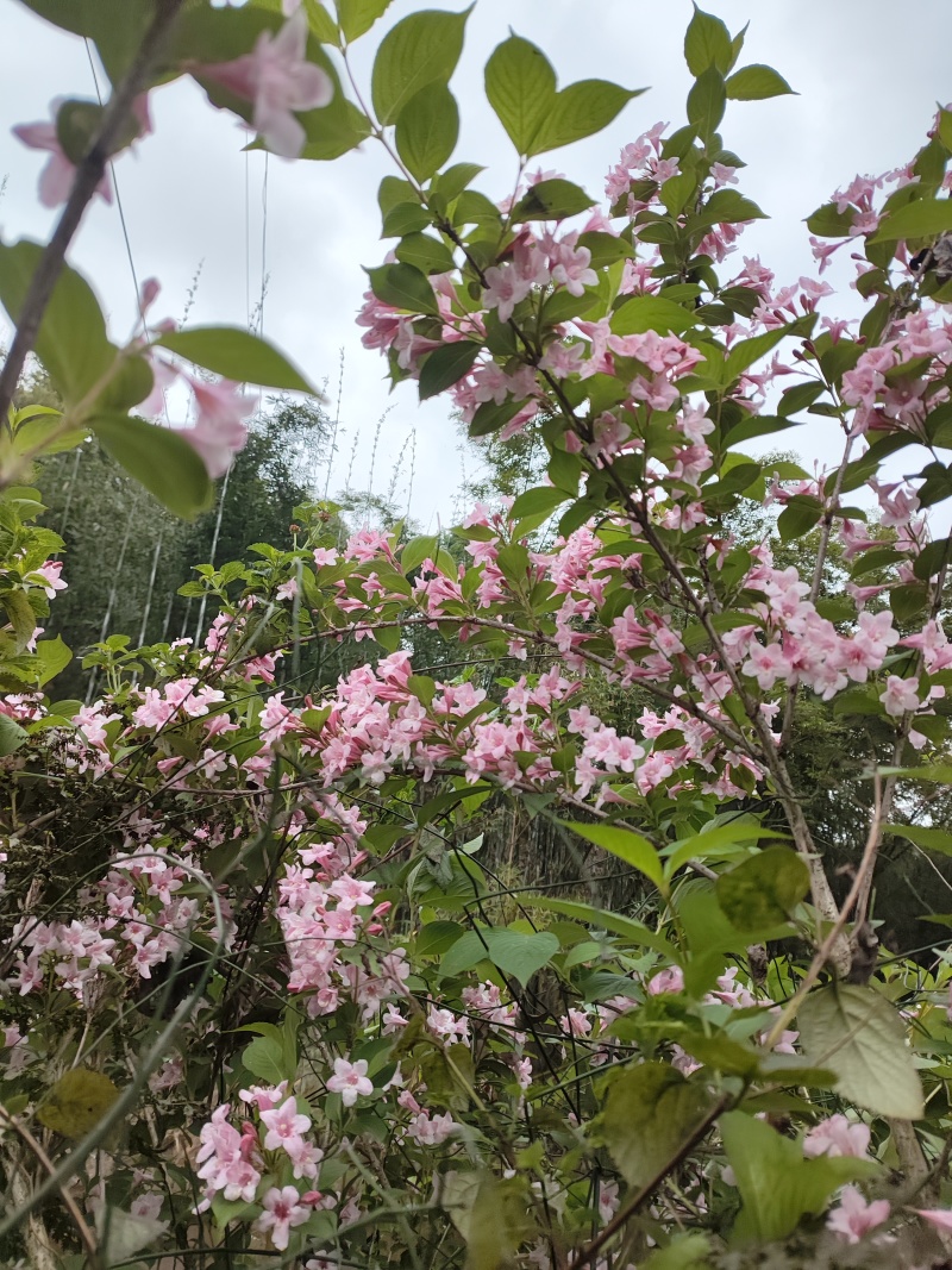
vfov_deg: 71.6
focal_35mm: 24
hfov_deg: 56.8
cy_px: 635
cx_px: 476
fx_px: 880
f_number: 1.65
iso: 60
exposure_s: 1/100
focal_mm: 5.26
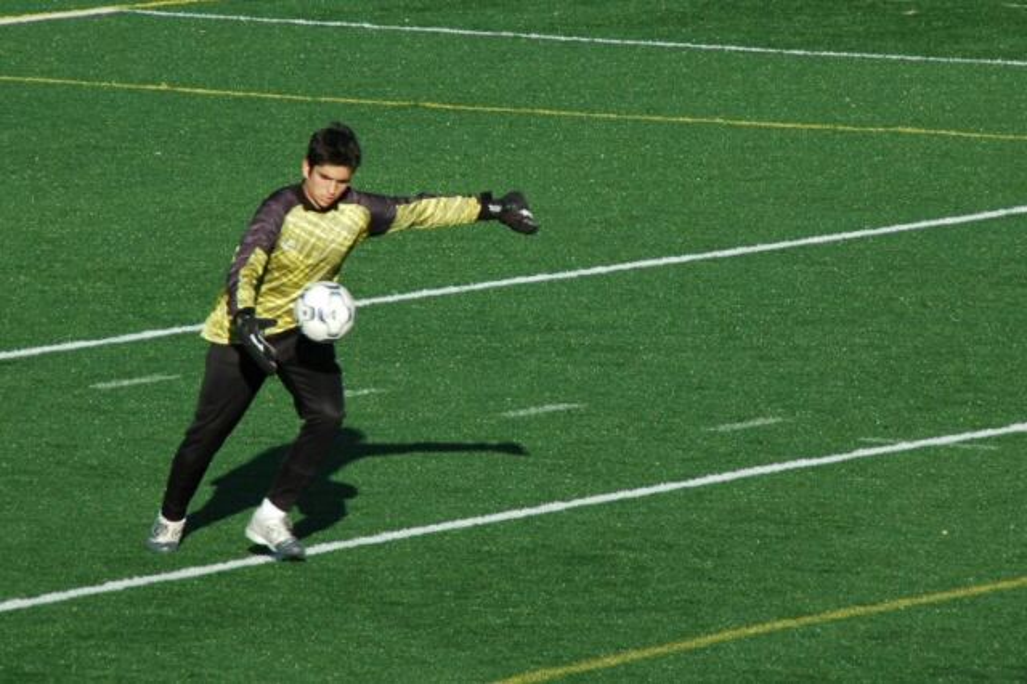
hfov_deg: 4.6
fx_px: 12830
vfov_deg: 3.1
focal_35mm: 450
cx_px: 514
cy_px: 342
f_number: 10
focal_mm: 300
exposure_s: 1/500
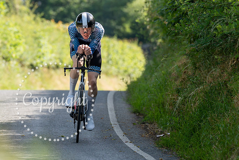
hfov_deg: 4.5
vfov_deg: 3.0
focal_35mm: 455
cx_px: 82
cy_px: 77
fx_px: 3024
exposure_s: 1/800
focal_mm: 200
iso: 250
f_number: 3.5
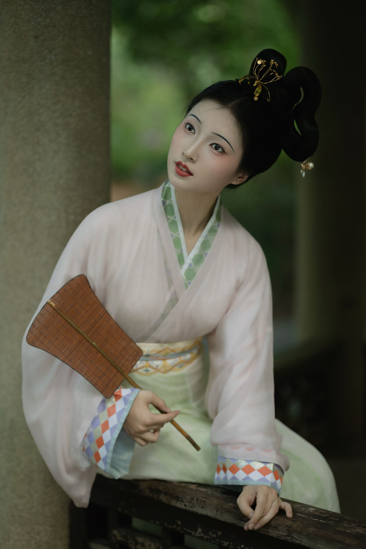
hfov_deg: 16.1
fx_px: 1296
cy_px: 274
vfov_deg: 23.9
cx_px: 183
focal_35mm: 85
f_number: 1.8
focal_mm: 85
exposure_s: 1/80
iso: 250
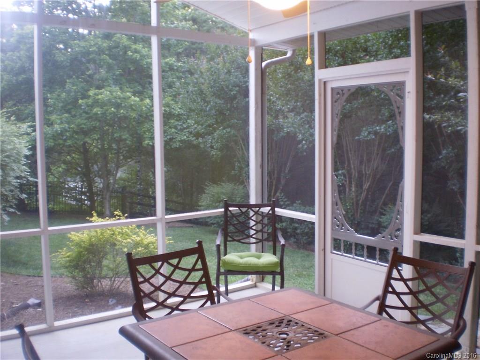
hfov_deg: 51.4
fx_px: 499
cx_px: 240
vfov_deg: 39.7
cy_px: 180
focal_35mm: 36
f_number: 3.1
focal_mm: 6.3
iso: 125
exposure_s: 1/10
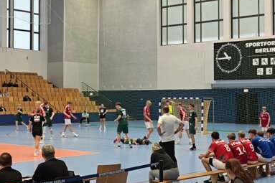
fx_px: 191
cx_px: 143
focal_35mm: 25
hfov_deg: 71.5
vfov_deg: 51.1
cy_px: 80
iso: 250
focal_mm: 5.43
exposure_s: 1/100
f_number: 1.8
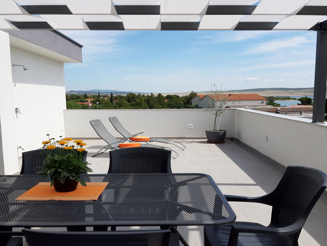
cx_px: 164
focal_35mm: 27
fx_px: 255
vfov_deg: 51.4
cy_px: 123
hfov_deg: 65.3
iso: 40
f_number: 1.7
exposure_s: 1/1792
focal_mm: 3.93
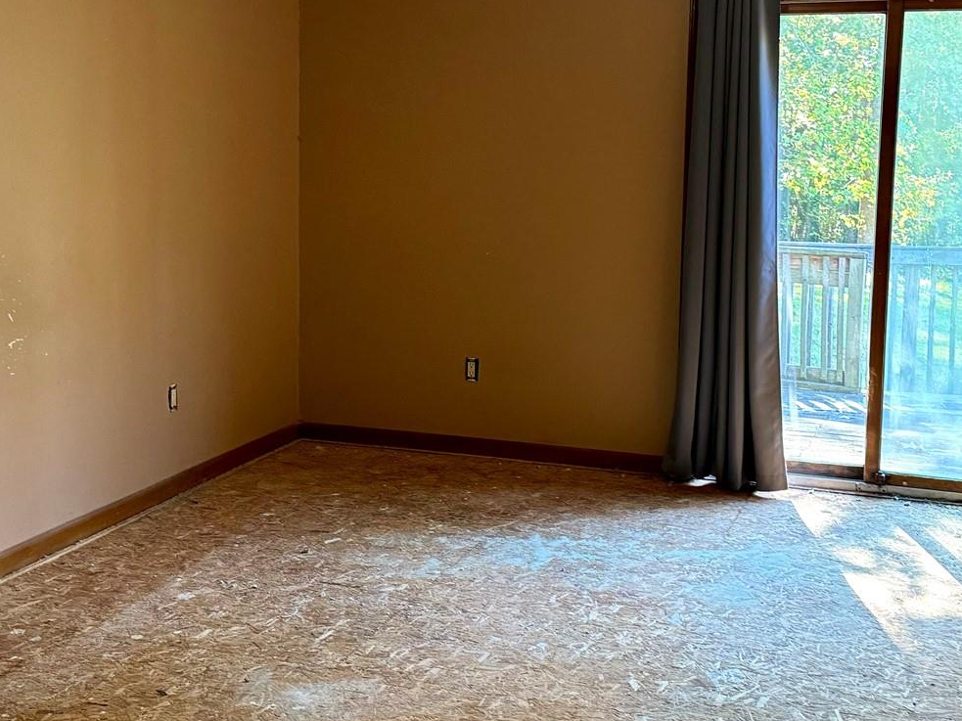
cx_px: 518
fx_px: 1389
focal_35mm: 50
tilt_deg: -7.8
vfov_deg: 29.0
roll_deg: -1.1
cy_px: 293
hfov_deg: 38.2
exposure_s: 1/60
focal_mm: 6.76
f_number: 1.78
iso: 400
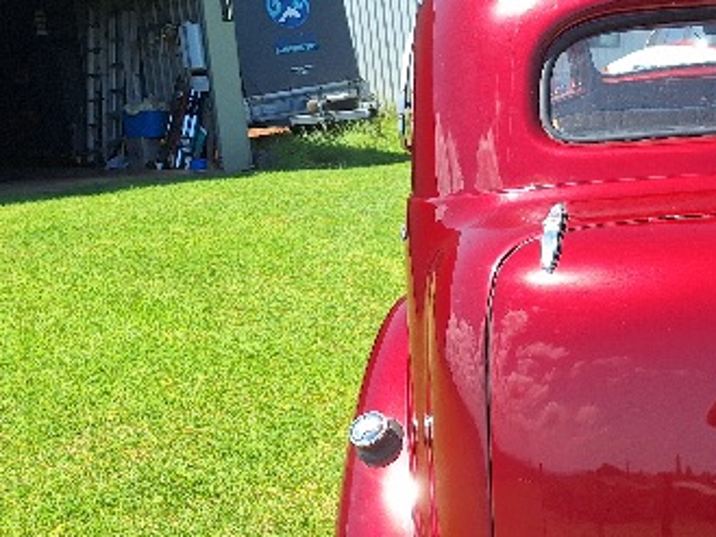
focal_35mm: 57
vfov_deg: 25.7
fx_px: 1179
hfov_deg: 31.1
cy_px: 267
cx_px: 731
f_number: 1.8
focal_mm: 5.54
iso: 40
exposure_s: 1/2500
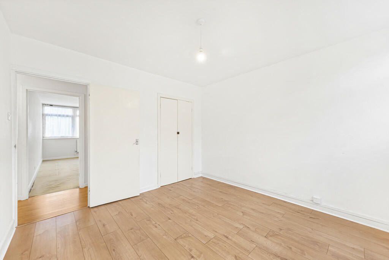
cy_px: 130
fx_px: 151
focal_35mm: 14
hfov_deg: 104.2
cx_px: 194
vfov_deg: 81.3
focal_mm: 14
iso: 640
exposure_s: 1/13
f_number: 7.1
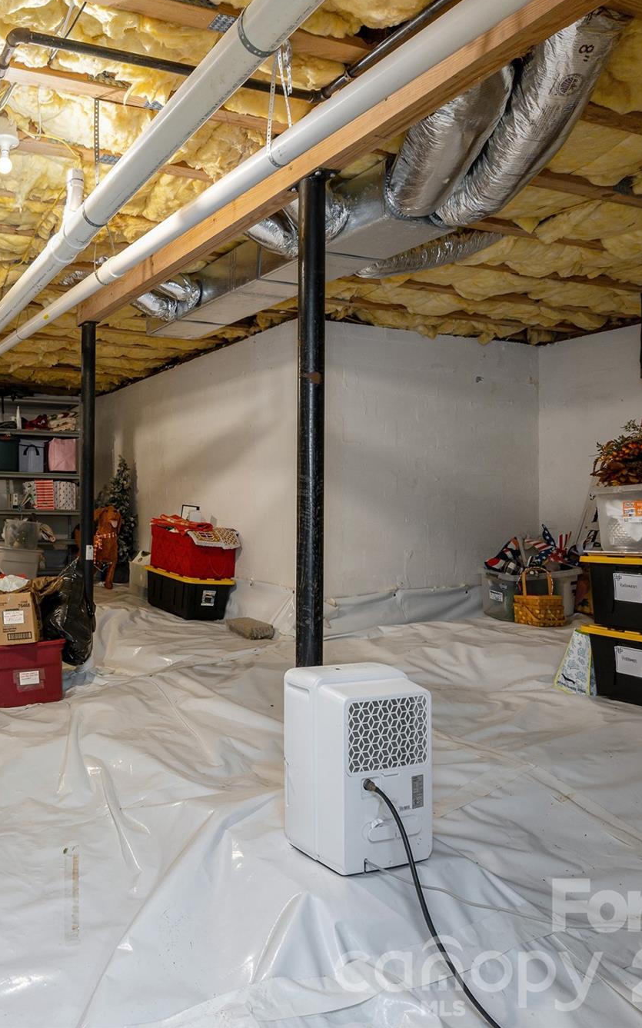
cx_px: 10
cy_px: 504
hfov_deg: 42.9
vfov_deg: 72.6
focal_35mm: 25
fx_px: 700
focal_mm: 16
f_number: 7.1
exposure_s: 1/1.67
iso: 320
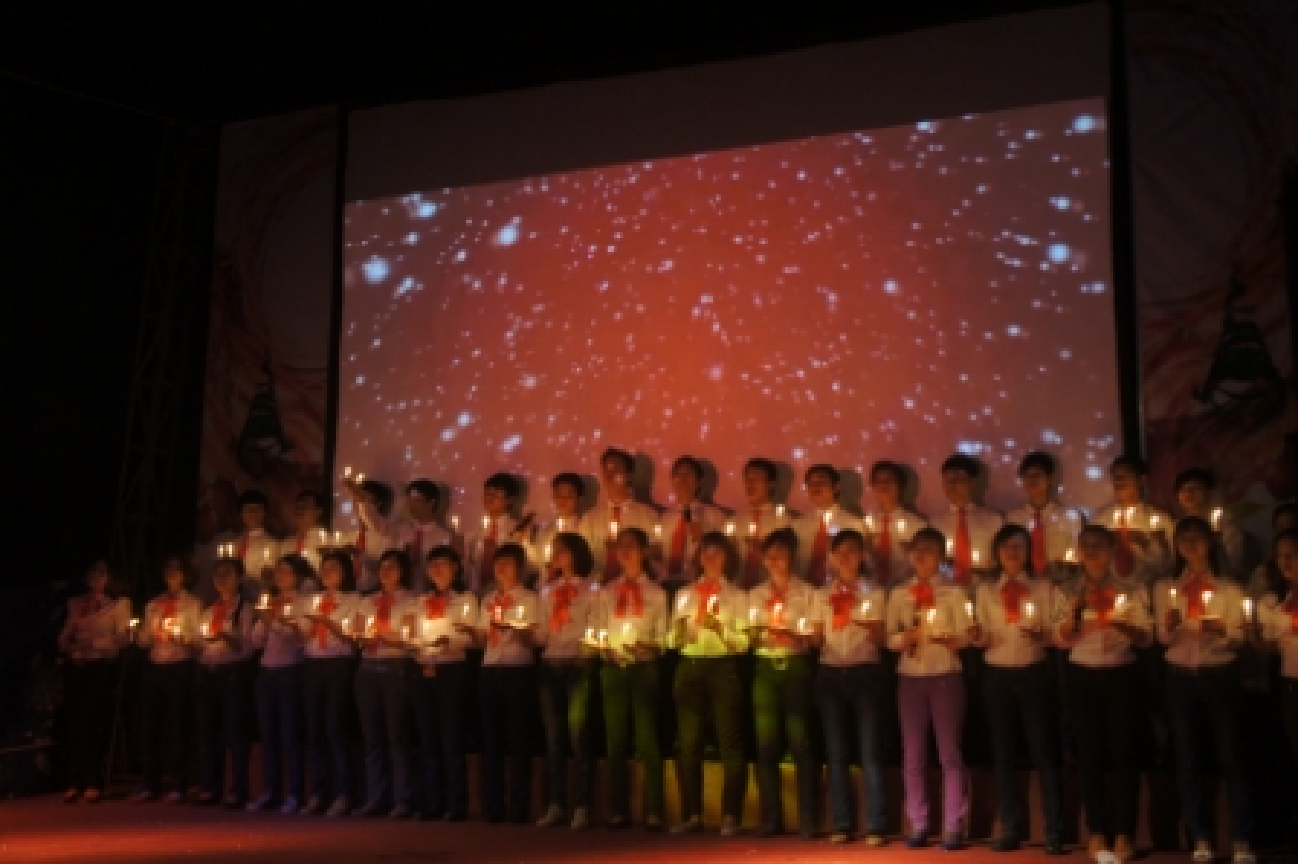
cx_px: 649
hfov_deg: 53.2
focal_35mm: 36
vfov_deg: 36.8
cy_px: 432
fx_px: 1297
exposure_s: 1/40
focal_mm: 24
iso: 1000
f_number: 4
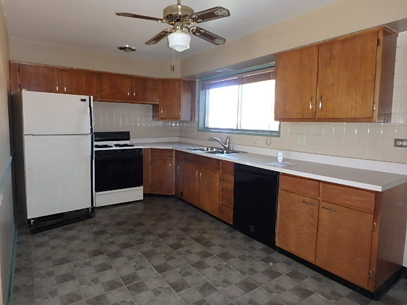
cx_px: 204
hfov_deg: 79.0
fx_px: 247
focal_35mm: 21
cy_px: 152
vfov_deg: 63.4
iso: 400
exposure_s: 1/30
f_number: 3.5
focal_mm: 3.7
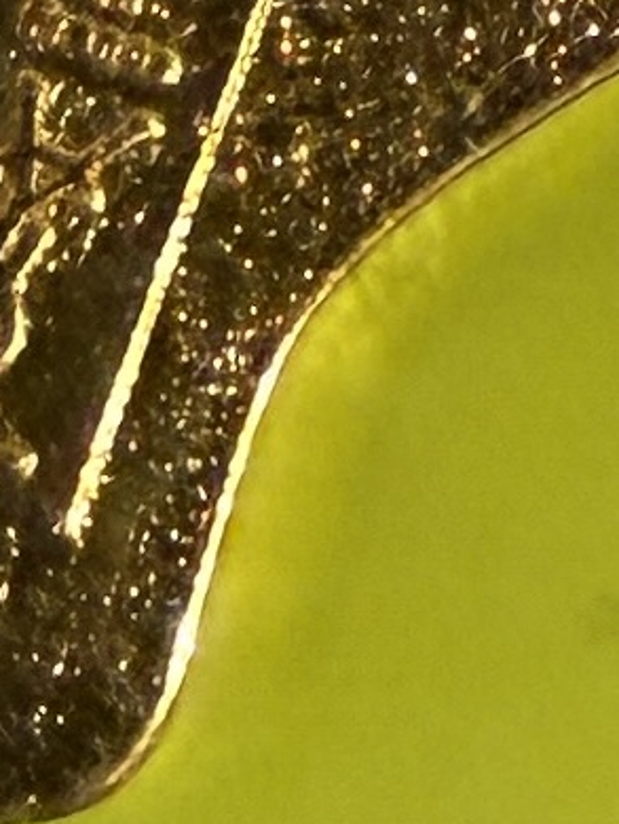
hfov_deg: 31.0
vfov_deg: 41.2
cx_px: 83
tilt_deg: -88.5
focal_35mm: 45
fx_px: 1072
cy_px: 235
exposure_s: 1/100
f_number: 2.2
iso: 250
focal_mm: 2.22
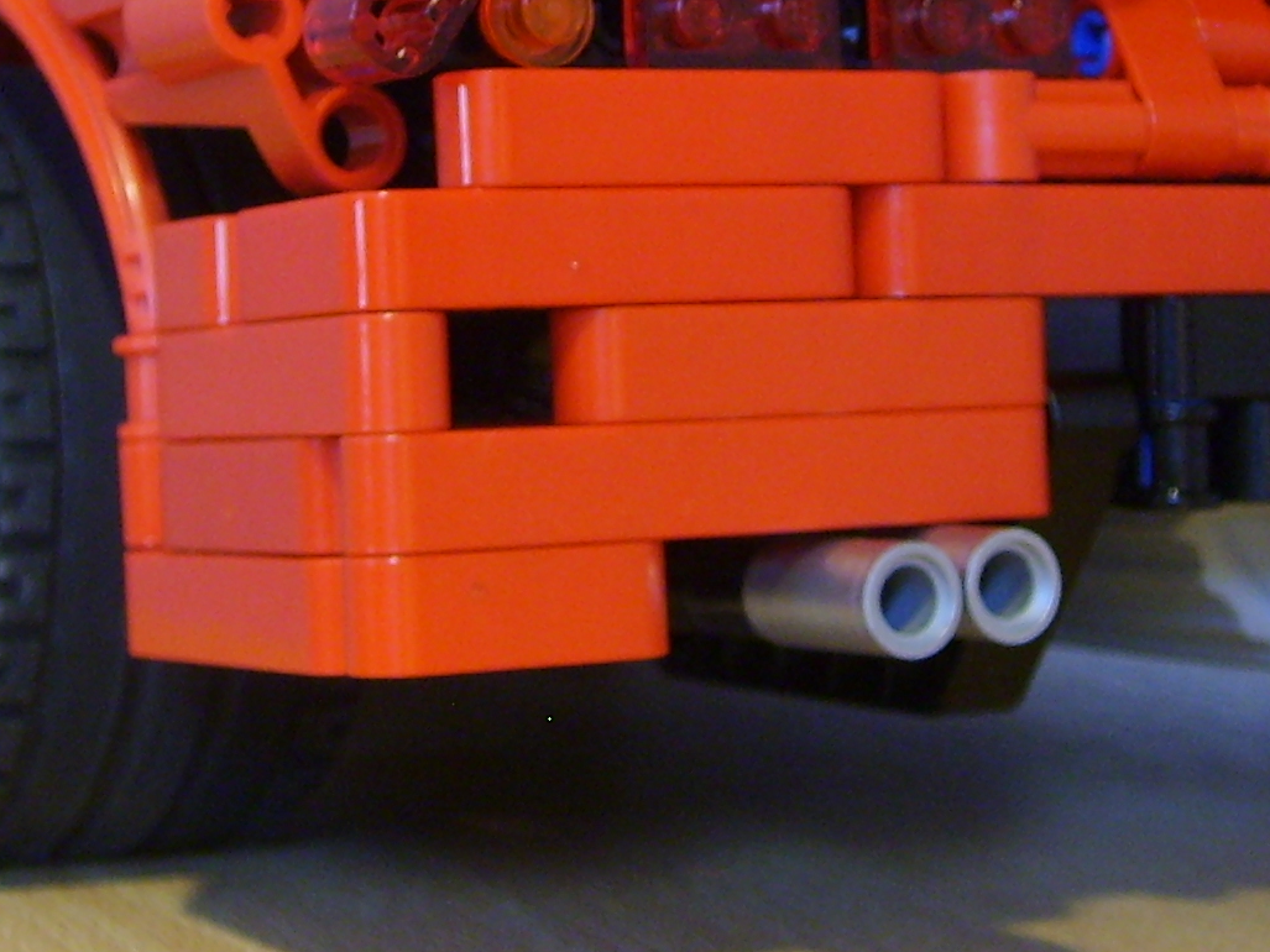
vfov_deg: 15.3
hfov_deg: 20.4
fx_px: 3522
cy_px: 253
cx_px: 696
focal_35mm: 96
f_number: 2.8
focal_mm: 5.8
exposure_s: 1/3
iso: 139
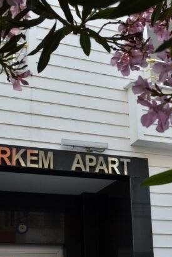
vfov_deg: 30.0
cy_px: 154
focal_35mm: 67
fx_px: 480
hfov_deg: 20.2
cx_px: 130
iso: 220
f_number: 9.5
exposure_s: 1/60
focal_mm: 24
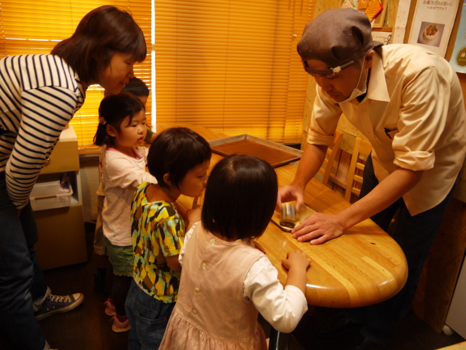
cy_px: 175
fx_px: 377
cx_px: 233
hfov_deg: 63.4
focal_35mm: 28
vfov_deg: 49.7
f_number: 3.5
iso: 400
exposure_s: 1/8
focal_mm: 14
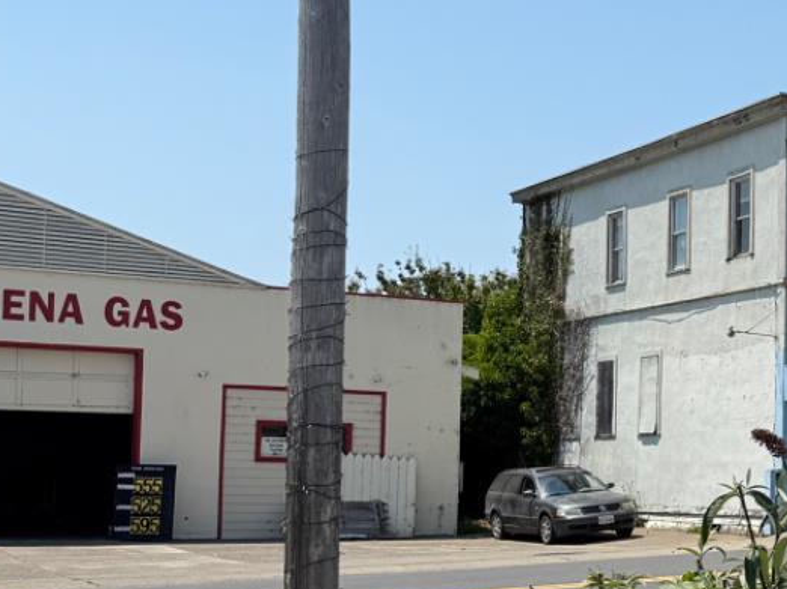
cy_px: 410
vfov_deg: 21.2
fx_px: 1568
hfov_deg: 24.9
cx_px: 994
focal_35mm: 69
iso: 80
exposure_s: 1/5319
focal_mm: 6.76
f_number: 1.78
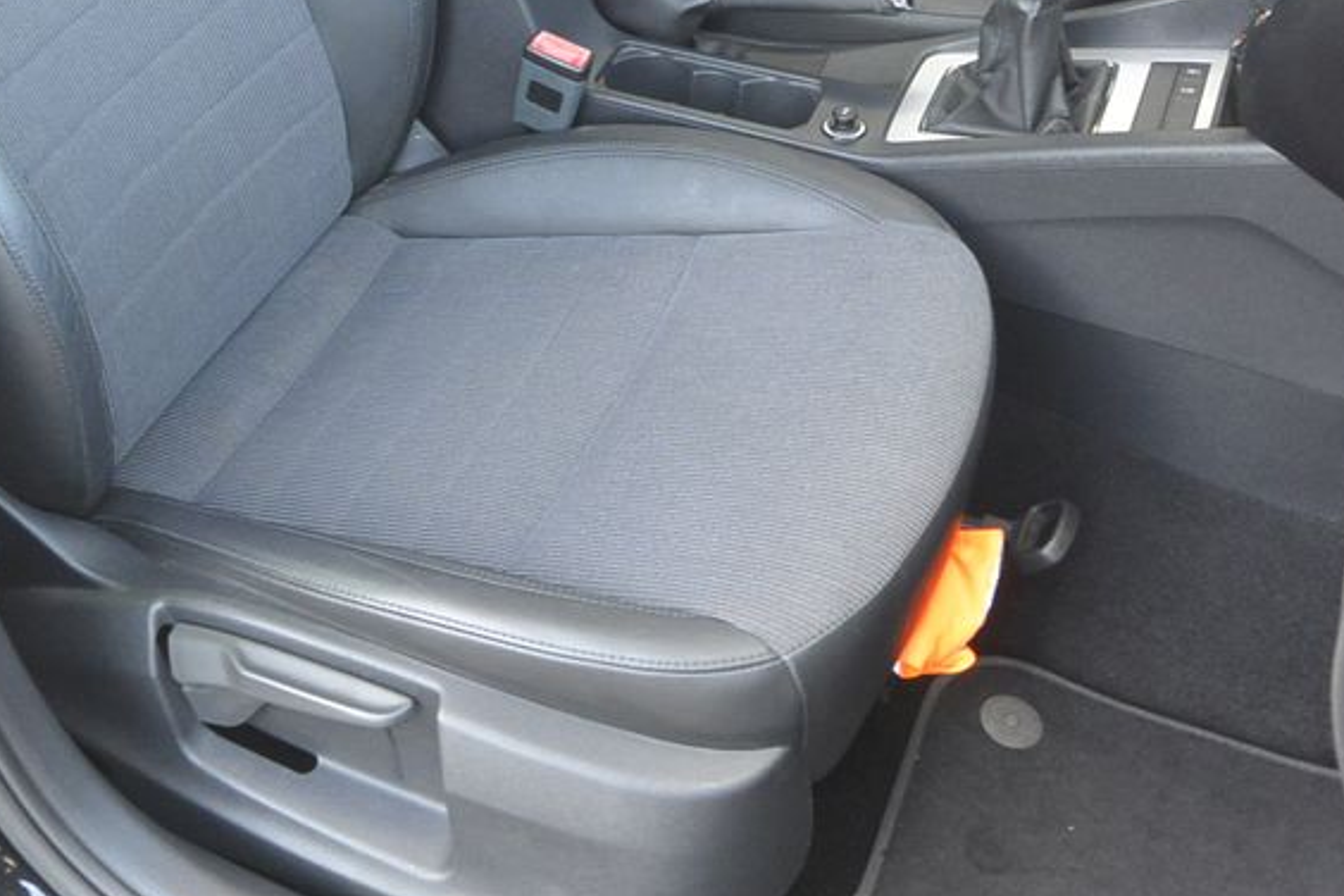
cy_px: 135
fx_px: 1829
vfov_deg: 26.8
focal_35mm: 49
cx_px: 388
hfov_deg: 39.6
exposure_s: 1/60
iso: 450
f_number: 3.5
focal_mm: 10
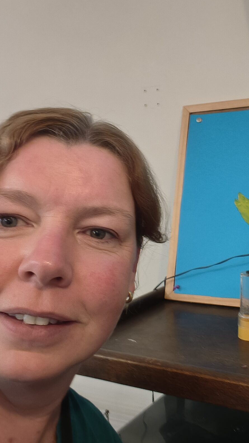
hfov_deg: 30.9
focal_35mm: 37
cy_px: 216
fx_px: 434
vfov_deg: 54.0
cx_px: 210
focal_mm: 3.09
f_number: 2
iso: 2111
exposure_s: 1/16.7
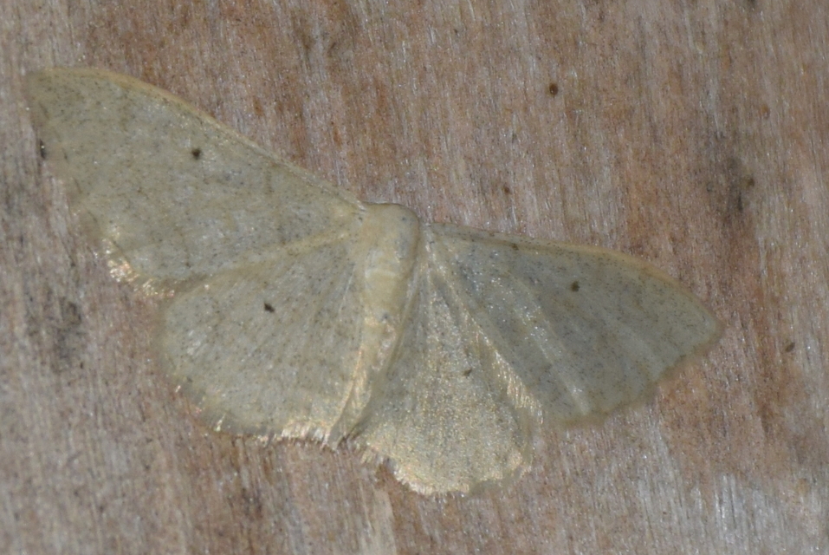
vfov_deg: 6.6
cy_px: 278
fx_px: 4840
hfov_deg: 9.8
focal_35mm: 210
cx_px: 414
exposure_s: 1/60
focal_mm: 140
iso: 320
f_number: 5.6
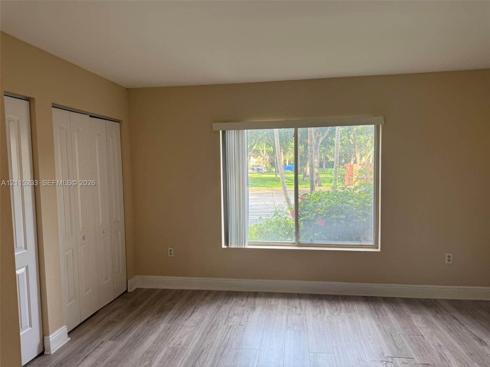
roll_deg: +0.2
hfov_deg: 71.6
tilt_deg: -2.9
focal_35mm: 24
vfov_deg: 56.8
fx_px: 340
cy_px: 184
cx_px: 245
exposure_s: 1/122
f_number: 1.78
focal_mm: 6.76
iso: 100
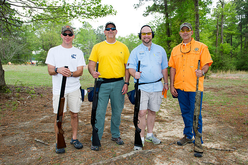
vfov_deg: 46.4
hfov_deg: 65.5
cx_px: 124
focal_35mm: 28
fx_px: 193
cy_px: 82
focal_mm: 28
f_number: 5.6
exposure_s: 1/250
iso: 400
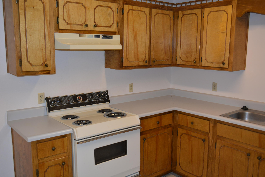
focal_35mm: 36
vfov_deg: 36.9
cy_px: 88
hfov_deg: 53.1
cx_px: 132
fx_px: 265
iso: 450
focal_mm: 24
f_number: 4
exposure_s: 1/60
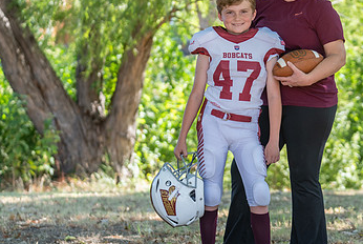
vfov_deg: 10.2
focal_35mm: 135
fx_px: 1364
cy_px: 116
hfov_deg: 15.1
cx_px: 273
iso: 200
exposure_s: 1/320
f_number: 2.8
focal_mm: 73
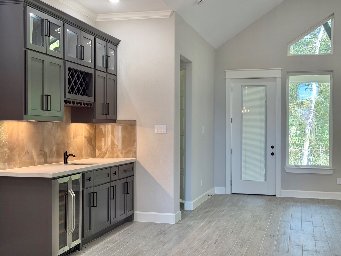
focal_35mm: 48
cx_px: 170
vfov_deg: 30.3
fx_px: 473
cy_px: 128
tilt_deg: -0.5
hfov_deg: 39.7
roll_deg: -0.7
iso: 160
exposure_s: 1/151
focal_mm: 6.76
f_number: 1.78
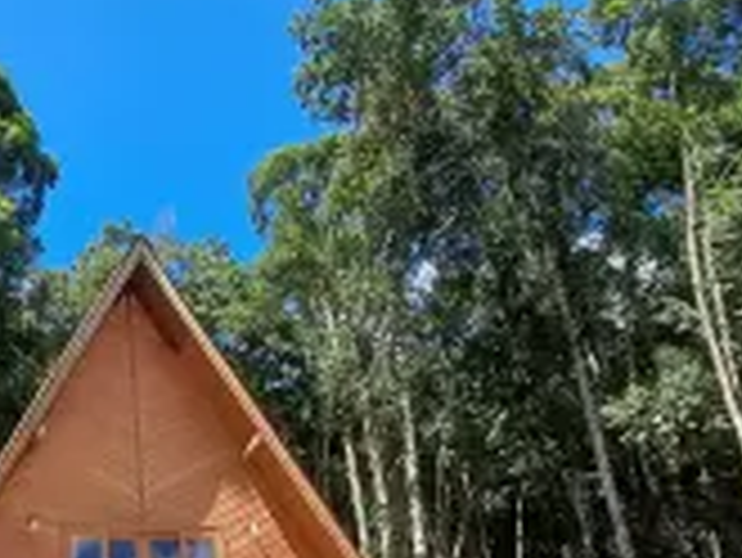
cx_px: 81
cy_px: 412
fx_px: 729
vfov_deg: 40.8
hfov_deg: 48.5
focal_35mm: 34
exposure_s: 1/1032
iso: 40
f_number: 2.2
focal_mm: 1.64
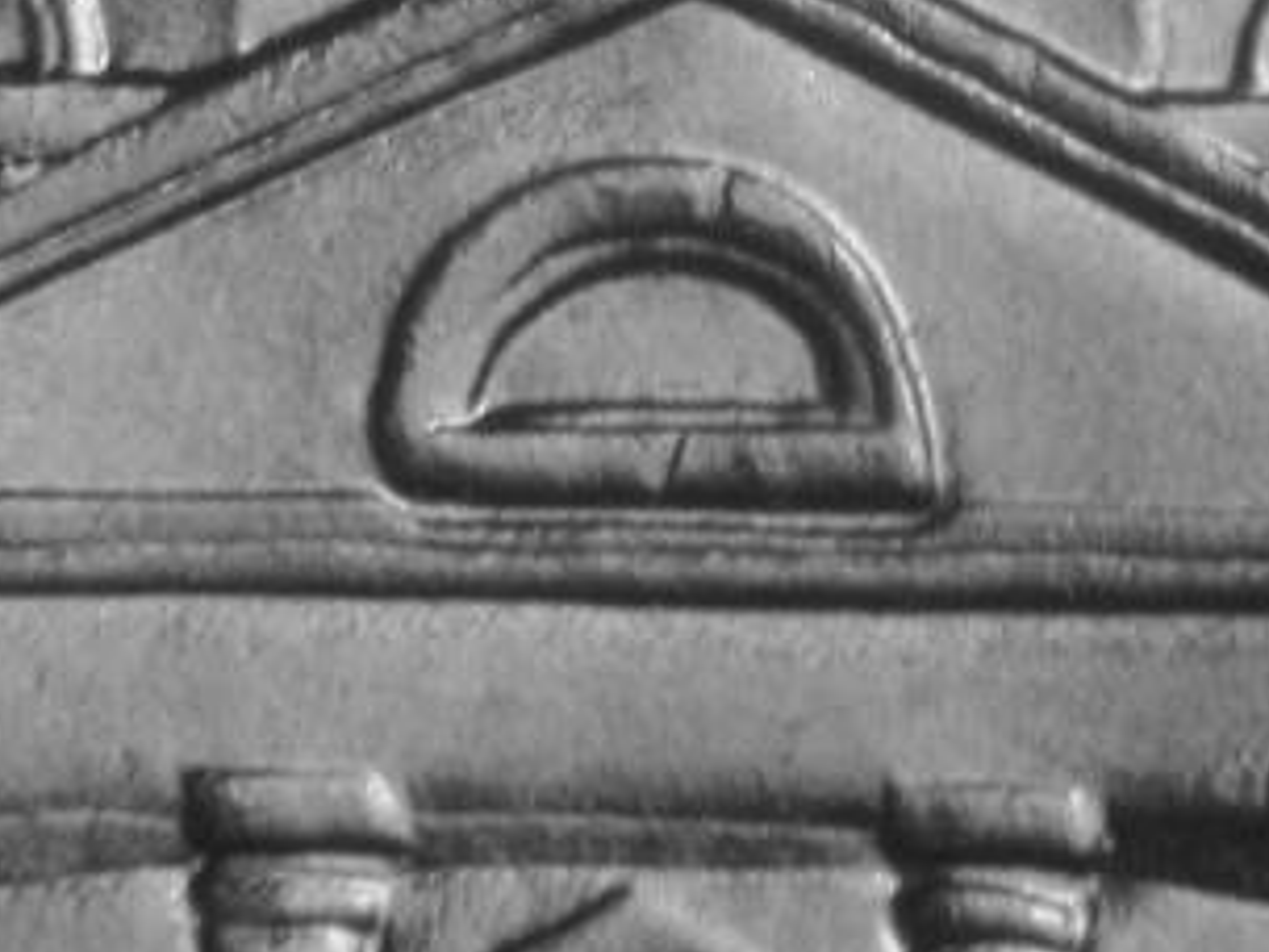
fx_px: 9568
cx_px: 601
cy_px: 4
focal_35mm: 261
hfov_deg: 7.6
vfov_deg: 5.7
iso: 100
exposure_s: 1/8.5
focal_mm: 25.7
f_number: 4.4
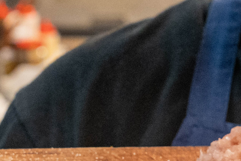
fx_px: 1600
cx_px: 217
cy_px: 98
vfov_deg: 5.7
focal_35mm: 239
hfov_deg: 8.6
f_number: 5.6
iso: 5000
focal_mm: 44
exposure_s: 1/80
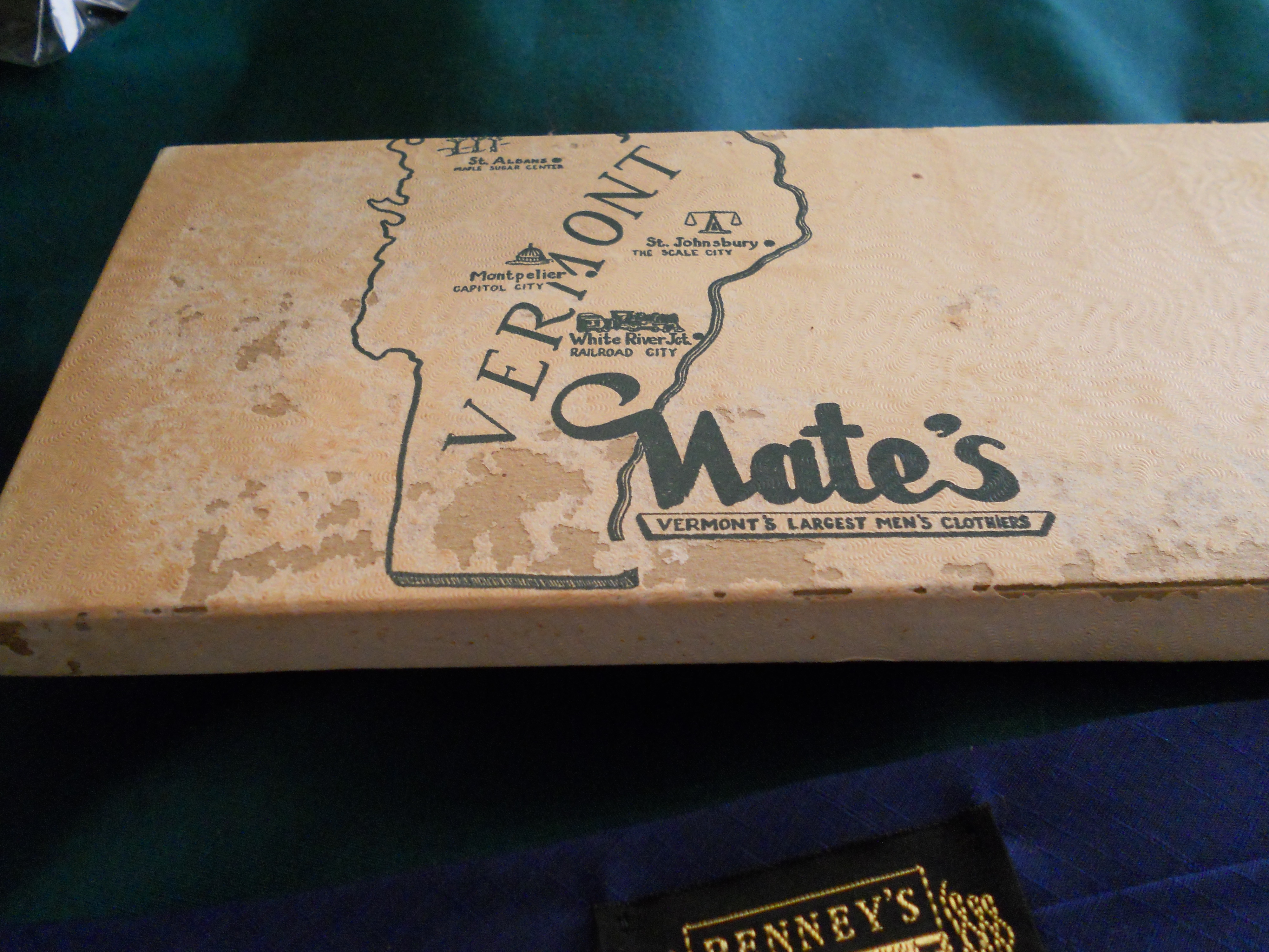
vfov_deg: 44.2
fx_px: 1173
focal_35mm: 32
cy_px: 476
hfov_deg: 56.8
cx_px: 634
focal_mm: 5.8
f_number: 3.5
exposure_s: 1/80
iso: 400
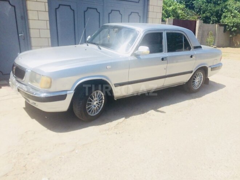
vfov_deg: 48.2
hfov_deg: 61.7
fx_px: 201
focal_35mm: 29
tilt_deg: -15.7
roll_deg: -1.4
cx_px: 120
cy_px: 90
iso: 32
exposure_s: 1/2128
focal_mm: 4.15
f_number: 2.2
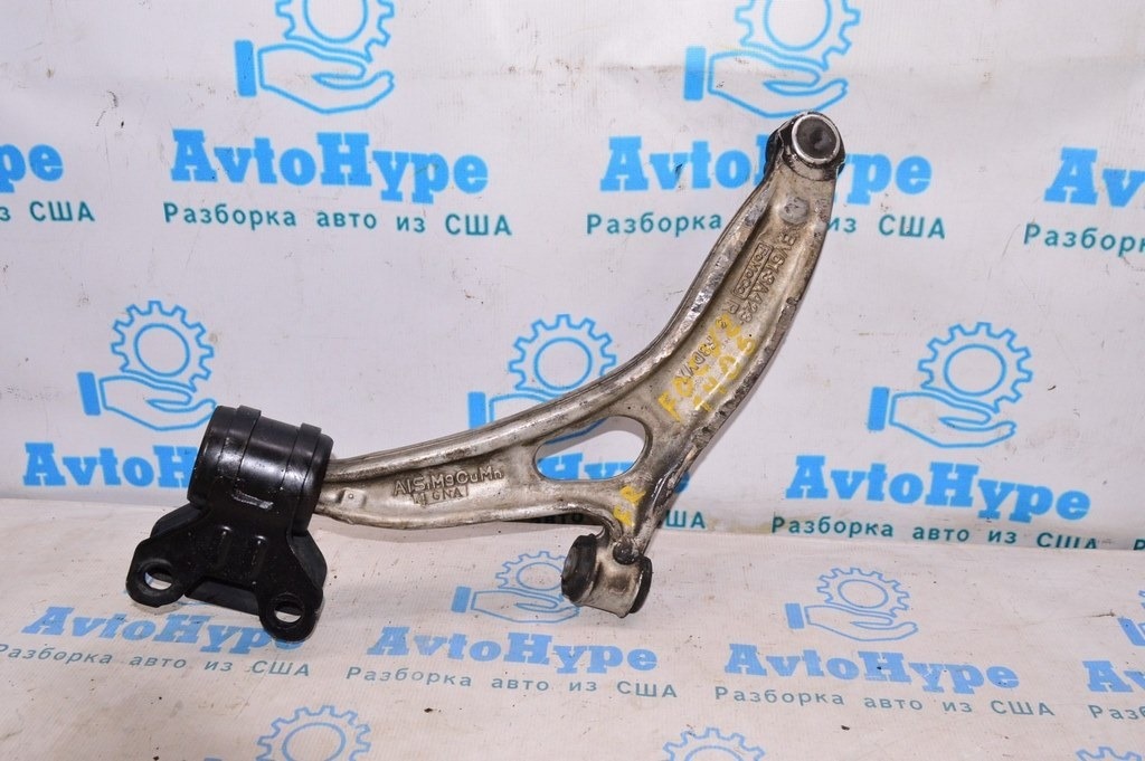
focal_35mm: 34
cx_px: 572
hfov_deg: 55.1
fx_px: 1096
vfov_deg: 38.3
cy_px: 380
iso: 1600
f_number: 8
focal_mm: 23
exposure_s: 1/200
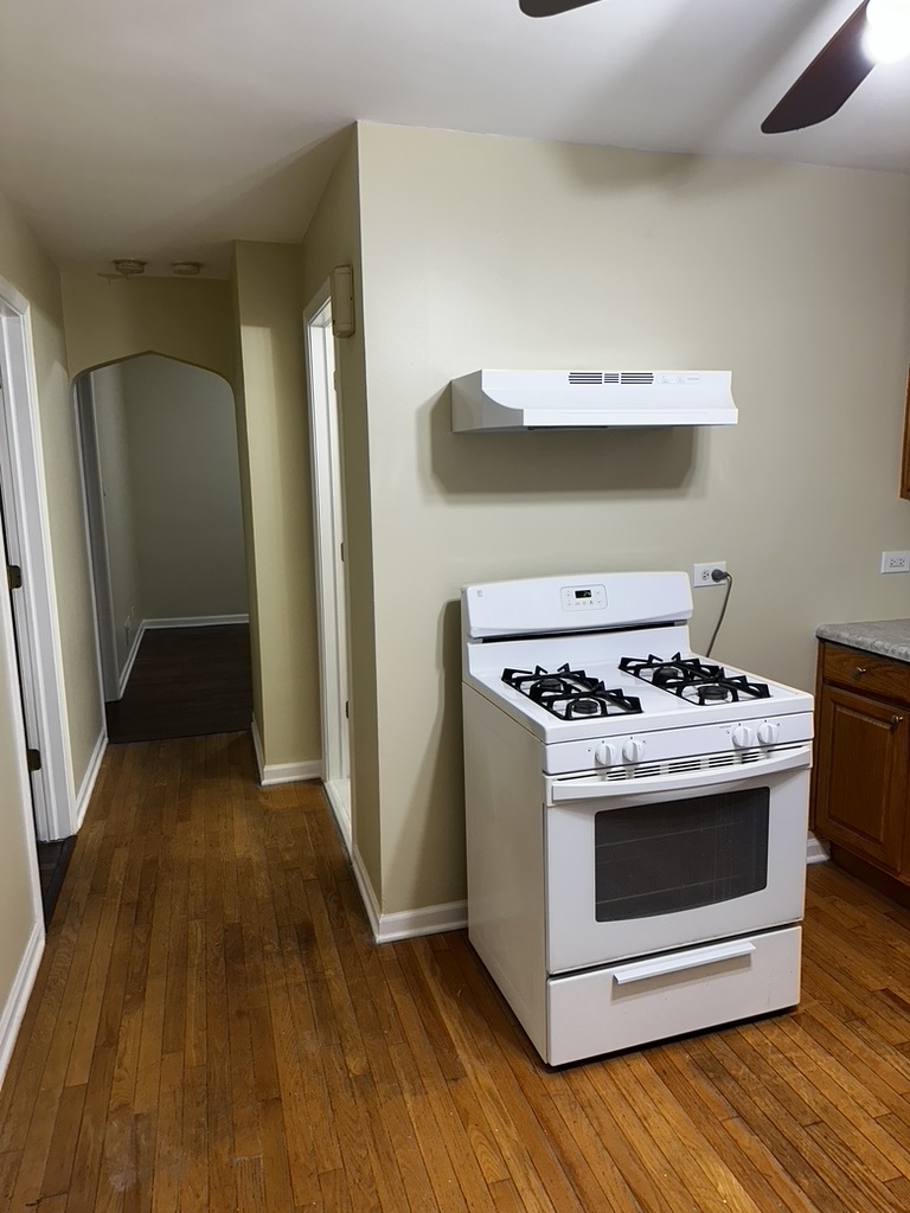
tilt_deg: -10.1
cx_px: 455
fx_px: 841
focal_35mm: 24
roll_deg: +0.5
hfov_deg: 56.8
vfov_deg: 71.6
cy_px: 606
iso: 125
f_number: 1.78
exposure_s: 1/120
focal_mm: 6.86
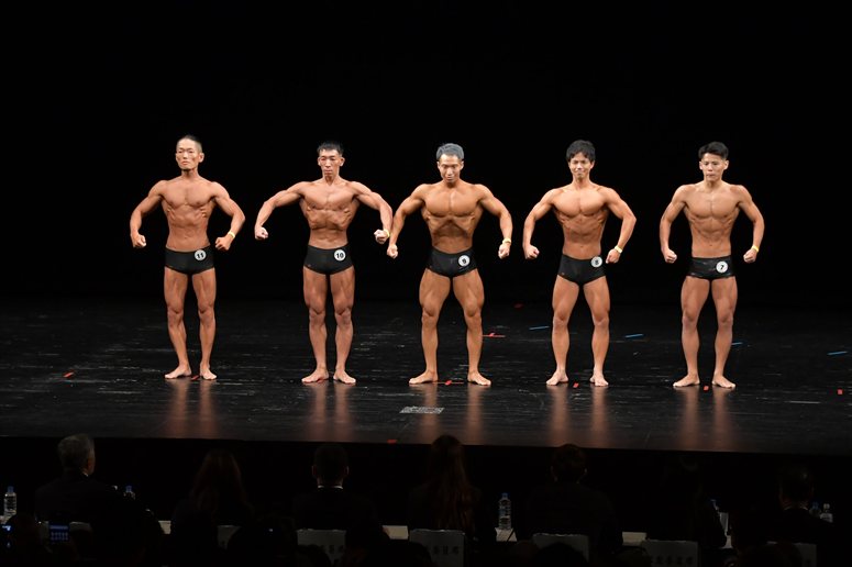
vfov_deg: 9.9
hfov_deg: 14.9
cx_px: 426
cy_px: 284
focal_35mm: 138
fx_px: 3264
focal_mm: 92
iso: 2500
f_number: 5.6
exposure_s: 1/400
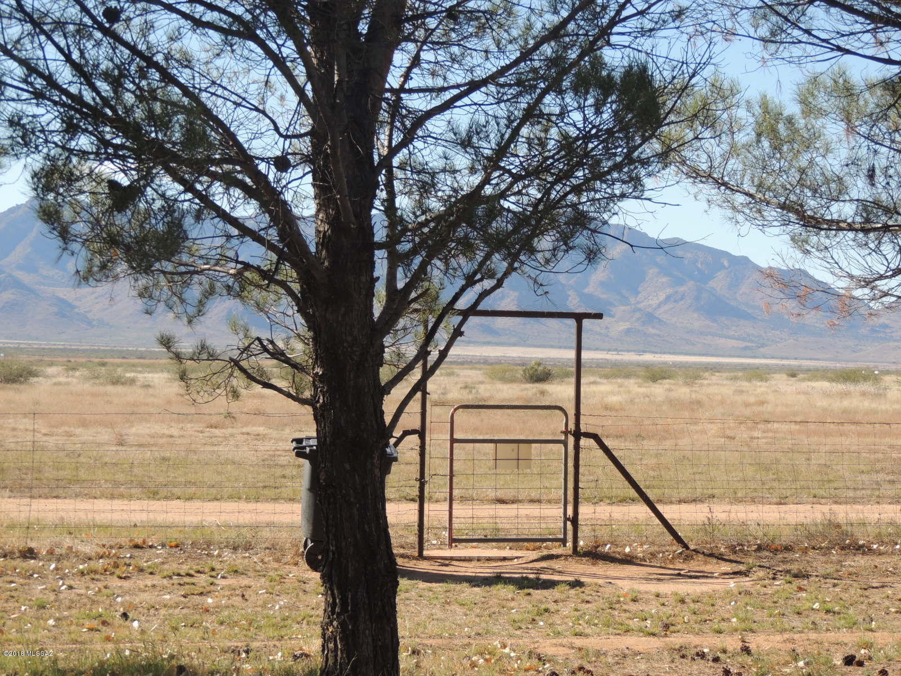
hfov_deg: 21.8
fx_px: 2343
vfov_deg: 16.4
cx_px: 450
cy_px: 338
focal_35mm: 90
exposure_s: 1/400
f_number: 4.1
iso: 100
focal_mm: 16
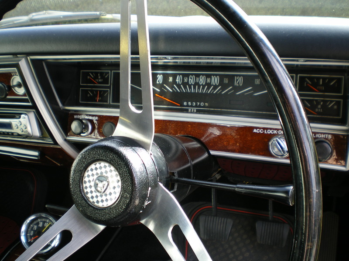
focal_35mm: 36
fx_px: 363
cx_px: 174
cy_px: 130
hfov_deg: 51.4
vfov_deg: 39.7
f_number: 3.1
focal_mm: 6.3
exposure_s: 1/60
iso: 50
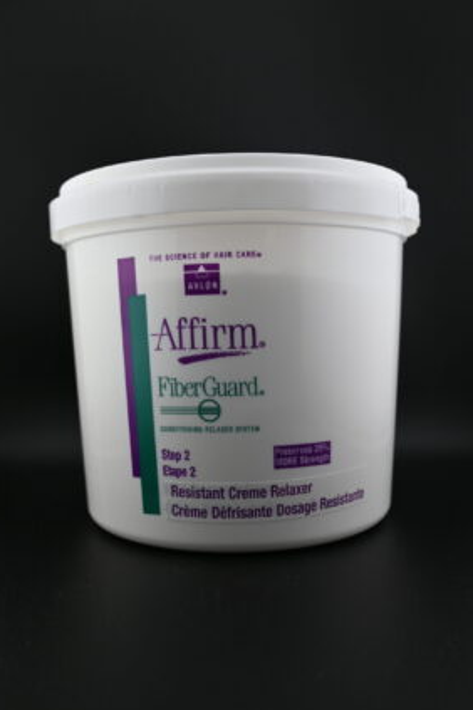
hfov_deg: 39.4
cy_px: 347
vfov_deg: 56.5
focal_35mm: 34
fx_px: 661
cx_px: 230
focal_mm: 21
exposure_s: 1/250
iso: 200
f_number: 4
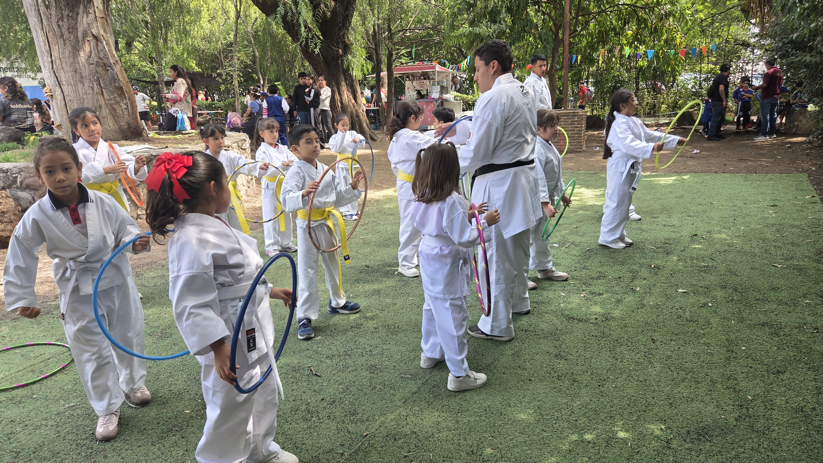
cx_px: 427
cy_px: 229
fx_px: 567
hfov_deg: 71.9
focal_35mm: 26
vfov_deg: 44.4
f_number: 1.8
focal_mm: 5.4
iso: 40
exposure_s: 1/180
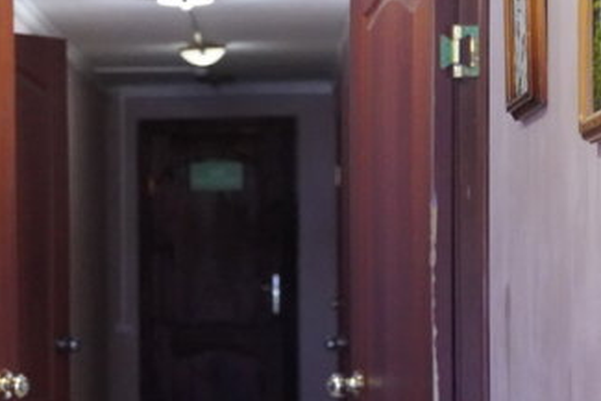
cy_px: 298
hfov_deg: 13.7
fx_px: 2422
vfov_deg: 9.5
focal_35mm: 145
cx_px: -124
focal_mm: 46
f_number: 3.5
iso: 12800
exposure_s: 1/250
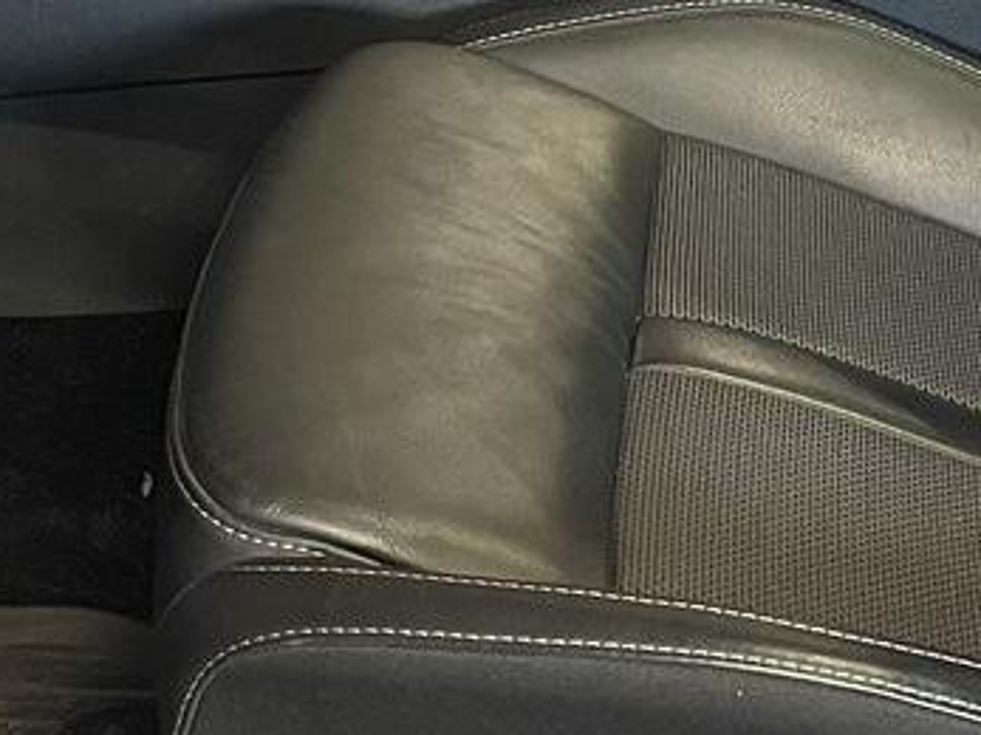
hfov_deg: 18.0
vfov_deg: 13.3
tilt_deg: -17.6
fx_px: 3060
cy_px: -170
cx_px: 800
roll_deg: -0.5
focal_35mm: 108
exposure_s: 1/42
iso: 500
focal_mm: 4.2
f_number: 1.6
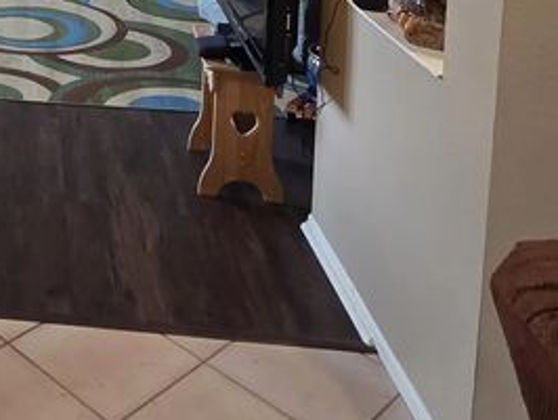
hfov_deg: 32.7
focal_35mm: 50
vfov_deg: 24.0
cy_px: -181
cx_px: -78
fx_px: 807
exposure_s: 1/60
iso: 160
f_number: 2.2
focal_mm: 2.2
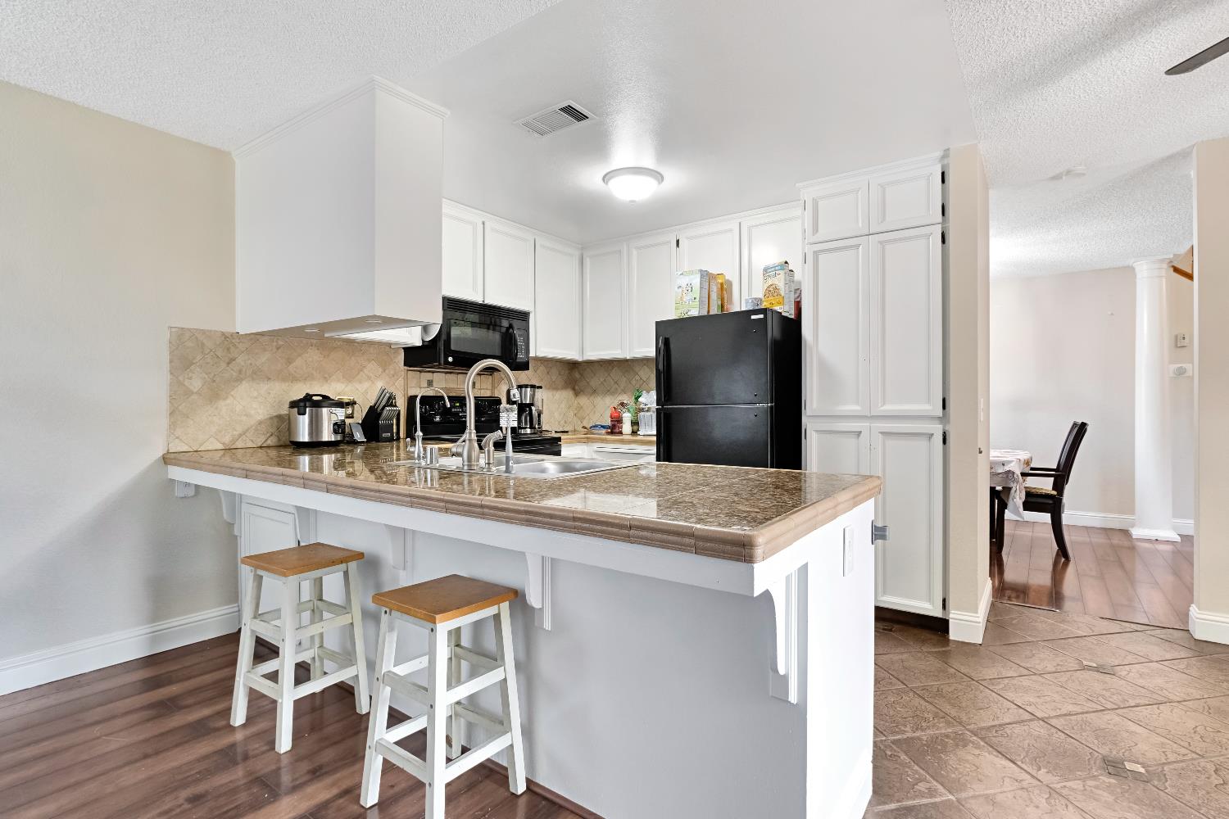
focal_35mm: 16
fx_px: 563
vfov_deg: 72.1
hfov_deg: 95.0
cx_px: 614
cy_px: 410
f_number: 8
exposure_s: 1/6
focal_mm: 11
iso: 400
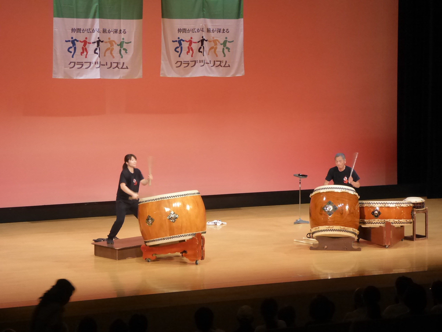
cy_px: 166
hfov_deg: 16.8
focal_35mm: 117
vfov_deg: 12.7
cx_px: 221
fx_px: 1494
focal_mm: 19
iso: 800
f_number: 5.1
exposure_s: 1/30
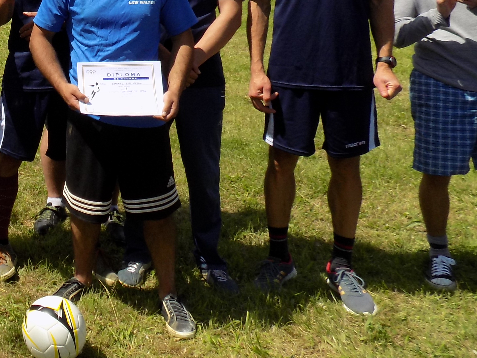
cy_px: -17
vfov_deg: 25.0
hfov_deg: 30.7
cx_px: -64
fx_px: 758
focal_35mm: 55
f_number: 3.1
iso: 80
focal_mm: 4
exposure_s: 1/1000
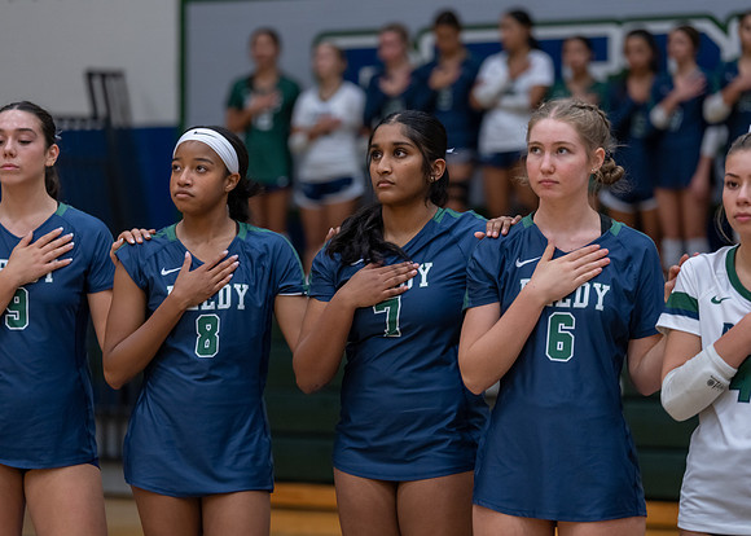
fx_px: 2927
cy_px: 268
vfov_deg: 10.5
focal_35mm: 137
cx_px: 376
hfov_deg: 14.6
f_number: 2.8
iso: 1600
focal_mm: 131
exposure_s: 1/320
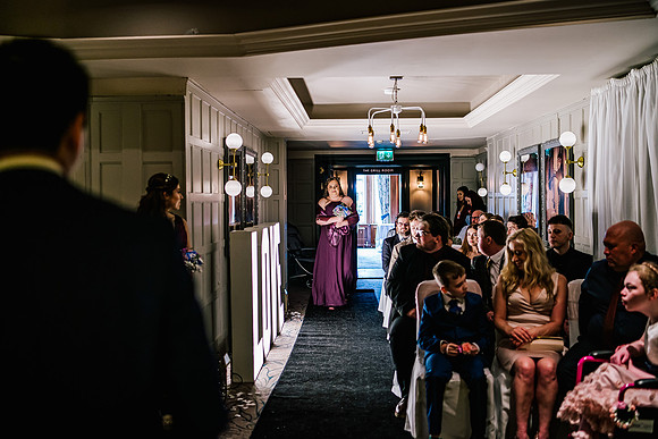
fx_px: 660
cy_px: 220
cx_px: 329
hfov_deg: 53.0
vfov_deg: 36.8
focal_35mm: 36
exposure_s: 1/250
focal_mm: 35
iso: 1000
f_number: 1.6
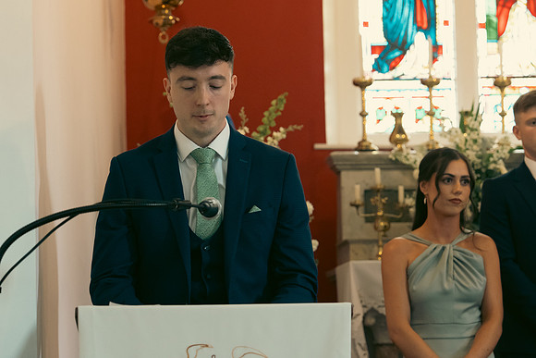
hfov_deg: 23.9
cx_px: 268
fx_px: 1266
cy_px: 179
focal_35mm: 85
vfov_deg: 16.1
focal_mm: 57
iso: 2500
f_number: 3.5
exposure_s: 1/200
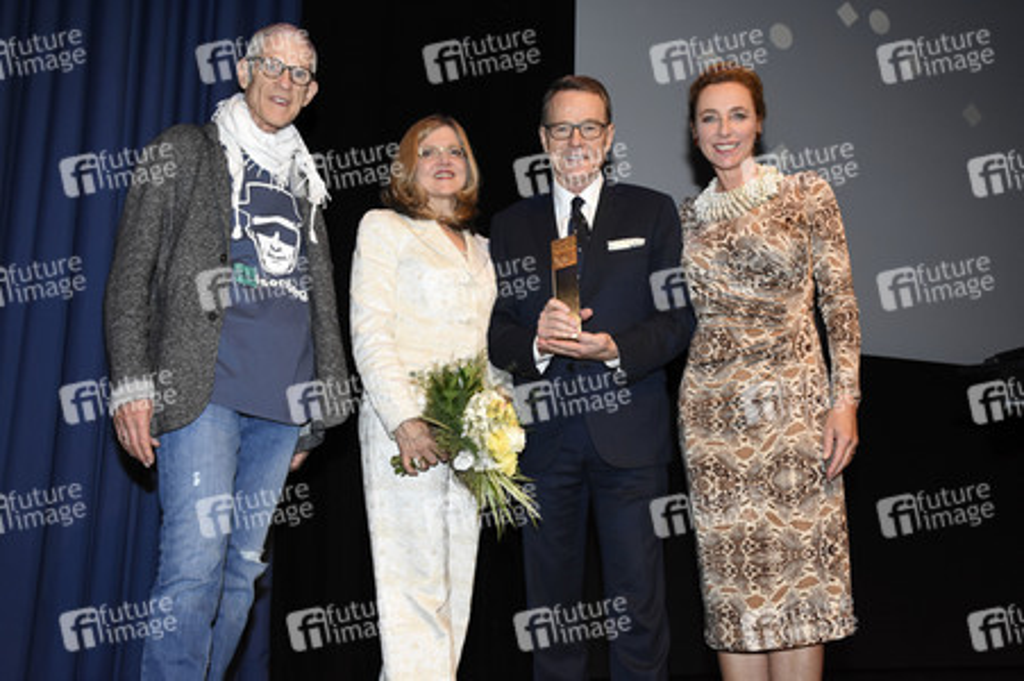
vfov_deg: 36.8
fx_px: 1023
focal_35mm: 36
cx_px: 512
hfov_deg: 53.2
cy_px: 340
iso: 1600
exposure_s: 1/160
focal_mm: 24
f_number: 6.3
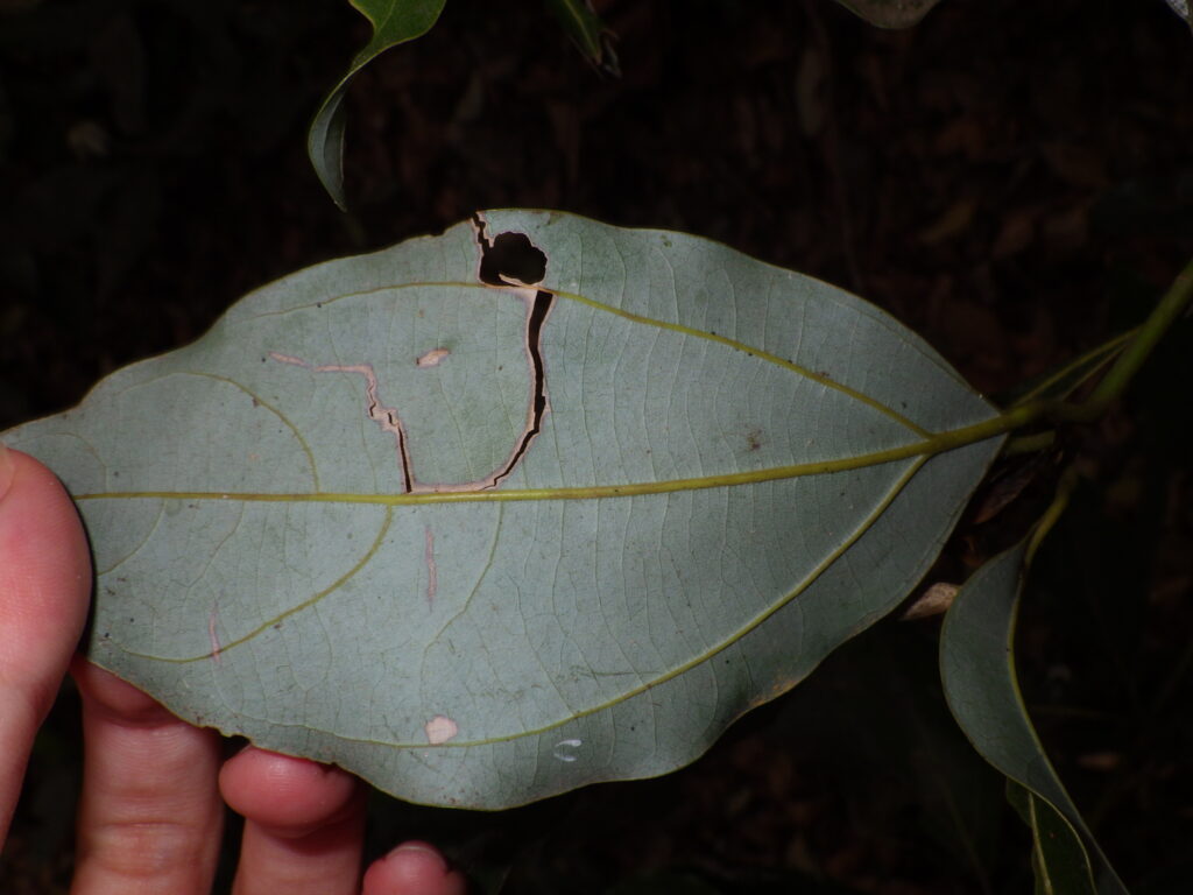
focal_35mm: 34
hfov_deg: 54.0
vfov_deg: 41.8
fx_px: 1172
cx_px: 596
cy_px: 448
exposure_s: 1/50
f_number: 4.6
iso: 125
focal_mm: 6.1
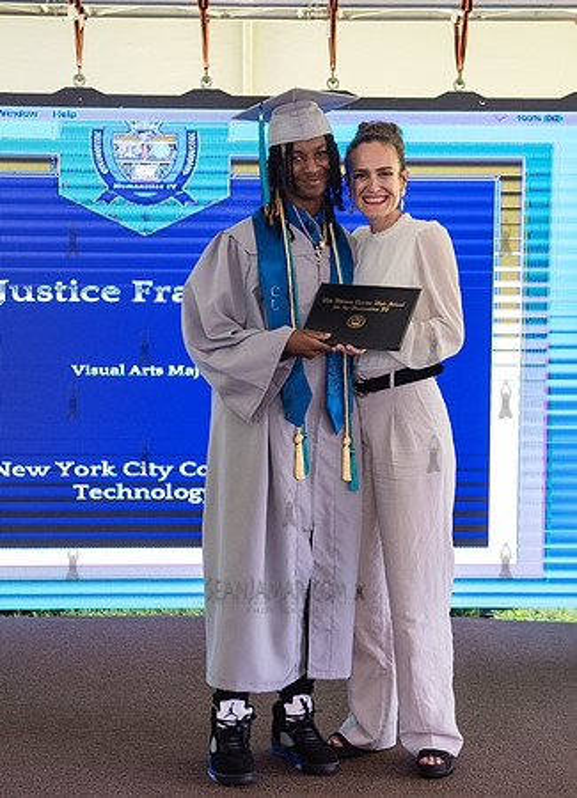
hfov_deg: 21.8
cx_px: 293
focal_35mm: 66
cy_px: 399
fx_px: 1497
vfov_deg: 29.9
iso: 2500
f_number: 4
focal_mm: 45
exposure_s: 1/800
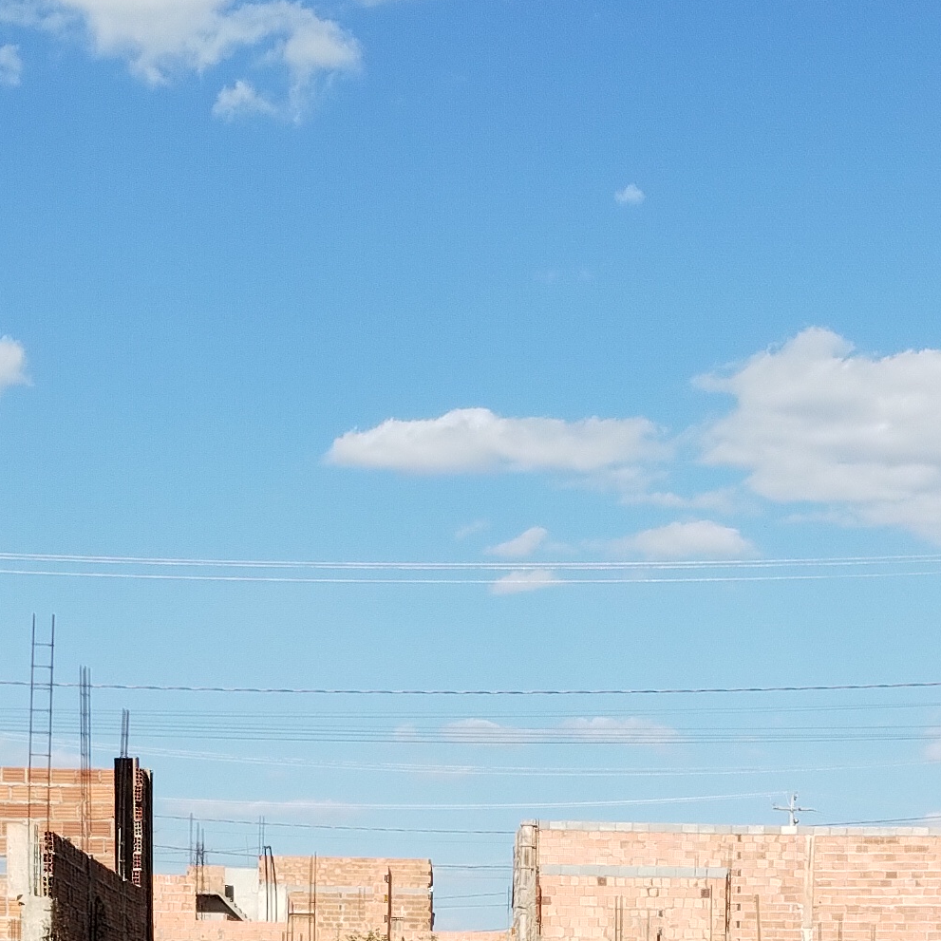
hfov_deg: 17.0
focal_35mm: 102
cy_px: 1311
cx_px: 687
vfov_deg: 16.0
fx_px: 3137
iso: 100
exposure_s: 1/622
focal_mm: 4.27
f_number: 1.8
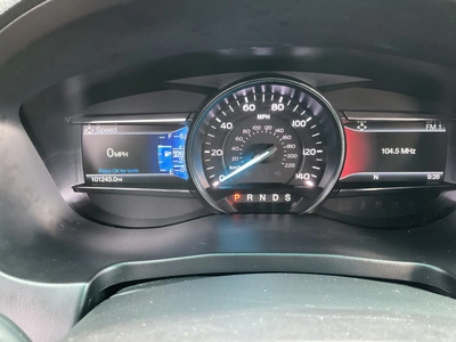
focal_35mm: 29
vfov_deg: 48.2
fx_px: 382
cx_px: 228
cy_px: 171
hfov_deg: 61.7
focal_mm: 3
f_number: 1.8
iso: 320
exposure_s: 1/45
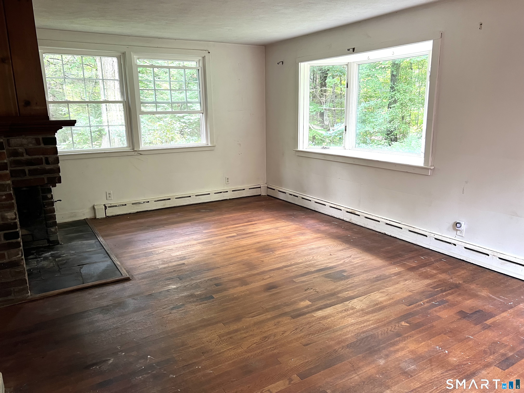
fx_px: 394
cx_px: 262
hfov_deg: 67.3
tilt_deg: -12.2
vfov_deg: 53.1
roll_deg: +1.6
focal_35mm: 26
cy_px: 196
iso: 125
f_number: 1.5
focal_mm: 5.7
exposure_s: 1/64
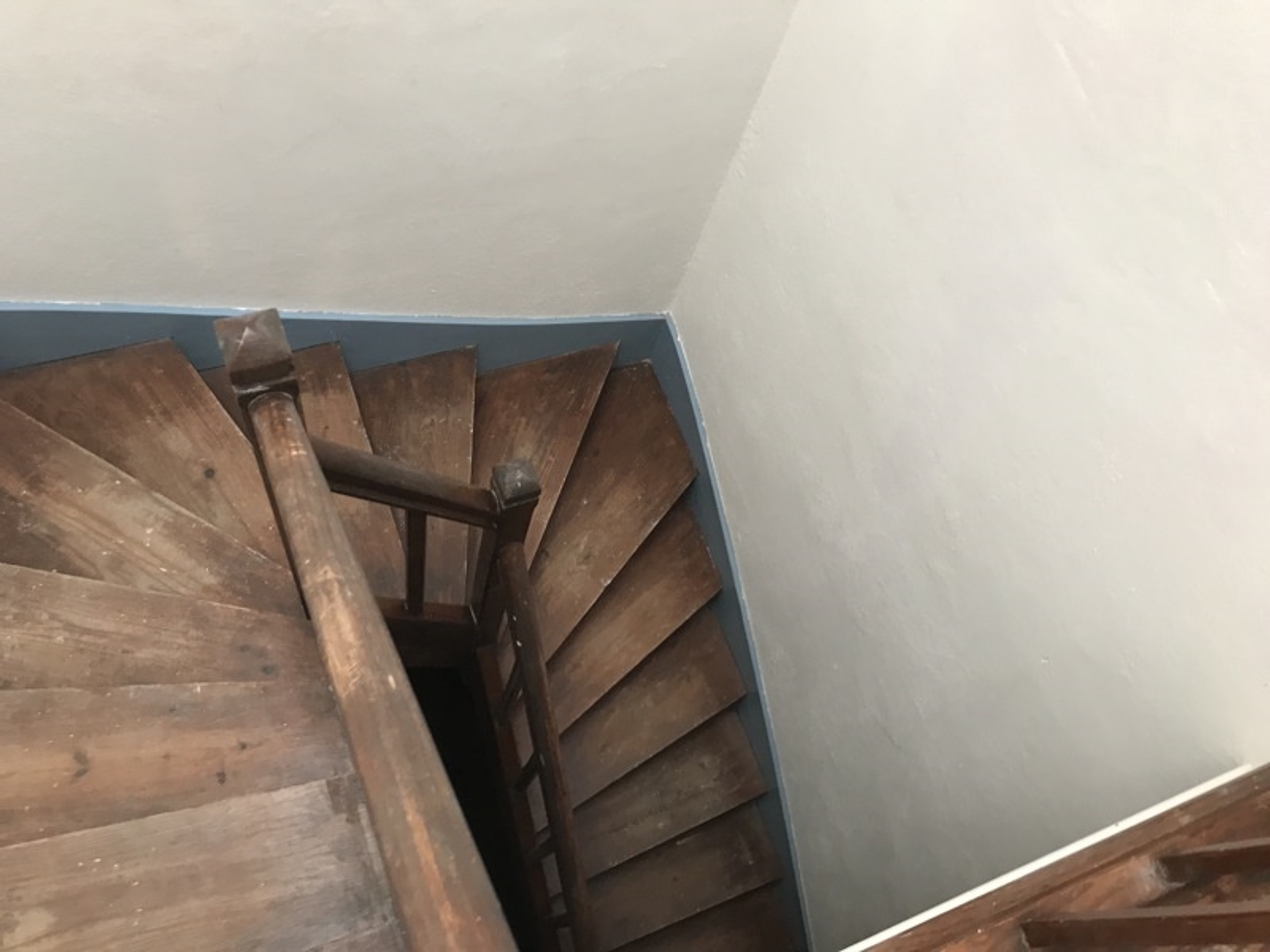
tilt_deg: -65.0
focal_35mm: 28
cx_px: 635
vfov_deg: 49.7
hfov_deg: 63.4
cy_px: 476
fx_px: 1027
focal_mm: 3.99
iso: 40
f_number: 1.8
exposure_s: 1/20
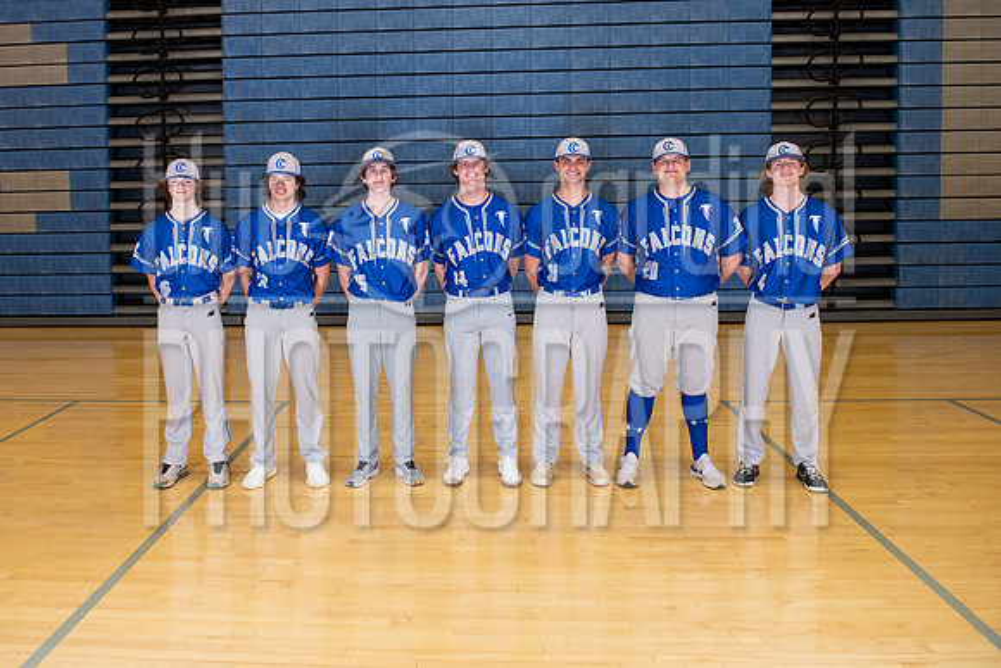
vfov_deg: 42.3
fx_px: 855
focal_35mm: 31
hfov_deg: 60.3
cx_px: 417
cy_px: 242
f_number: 3.5
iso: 800
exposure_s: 1/250
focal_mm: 24
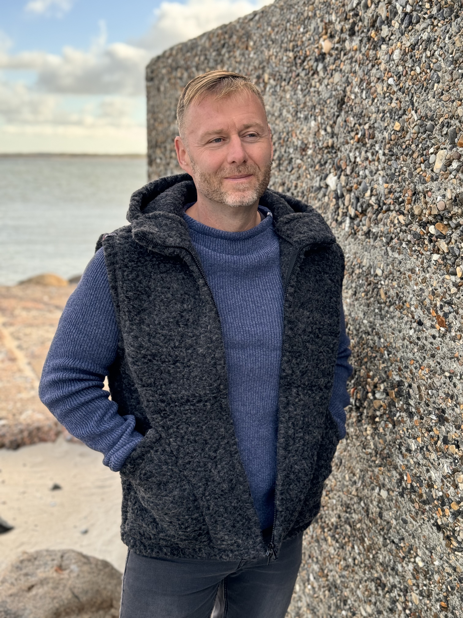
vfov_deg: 39.7
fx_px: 856
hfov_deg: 30.3
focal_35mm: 48
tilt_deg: -9.7
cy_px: 309
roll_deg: -1.4
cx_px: 232
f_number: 1.78
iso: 64
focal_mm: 6.76
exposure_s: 1/404
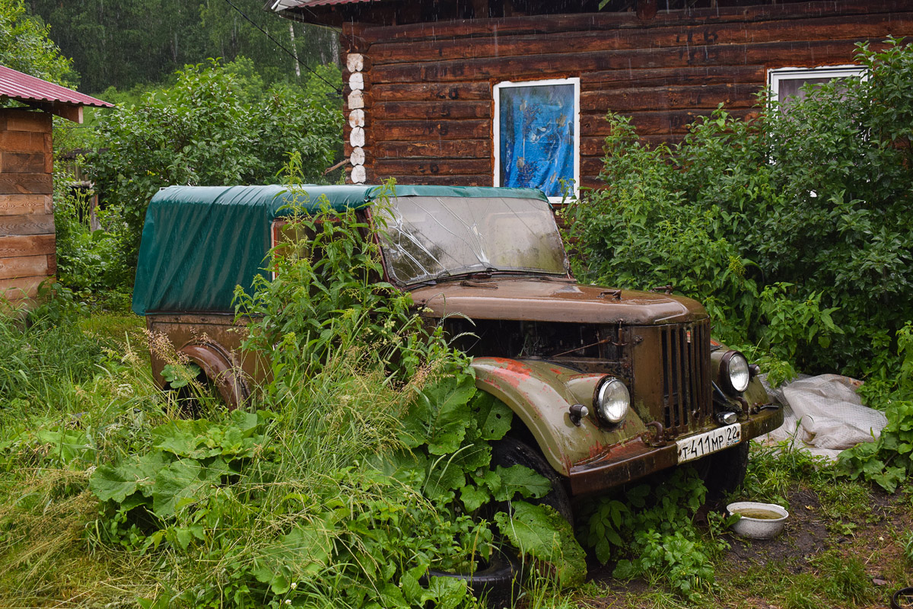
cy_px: 304
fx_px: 951
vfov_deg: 35.5
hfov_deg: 51.3
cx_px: 456
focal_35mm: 38
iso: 800
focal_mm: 25
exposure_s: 1/250
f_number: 5.6
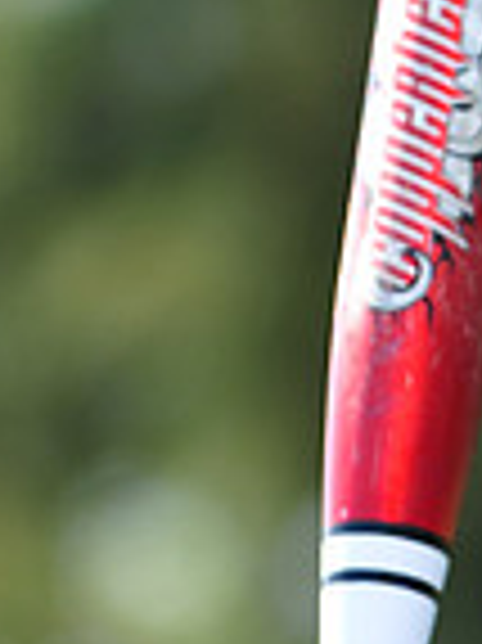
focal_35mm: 780
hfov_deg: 1.9
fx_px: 14503
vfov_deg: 2.5
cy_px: 788
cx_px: 626
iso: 200
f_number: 4.5
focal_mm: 200
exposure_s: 1/500
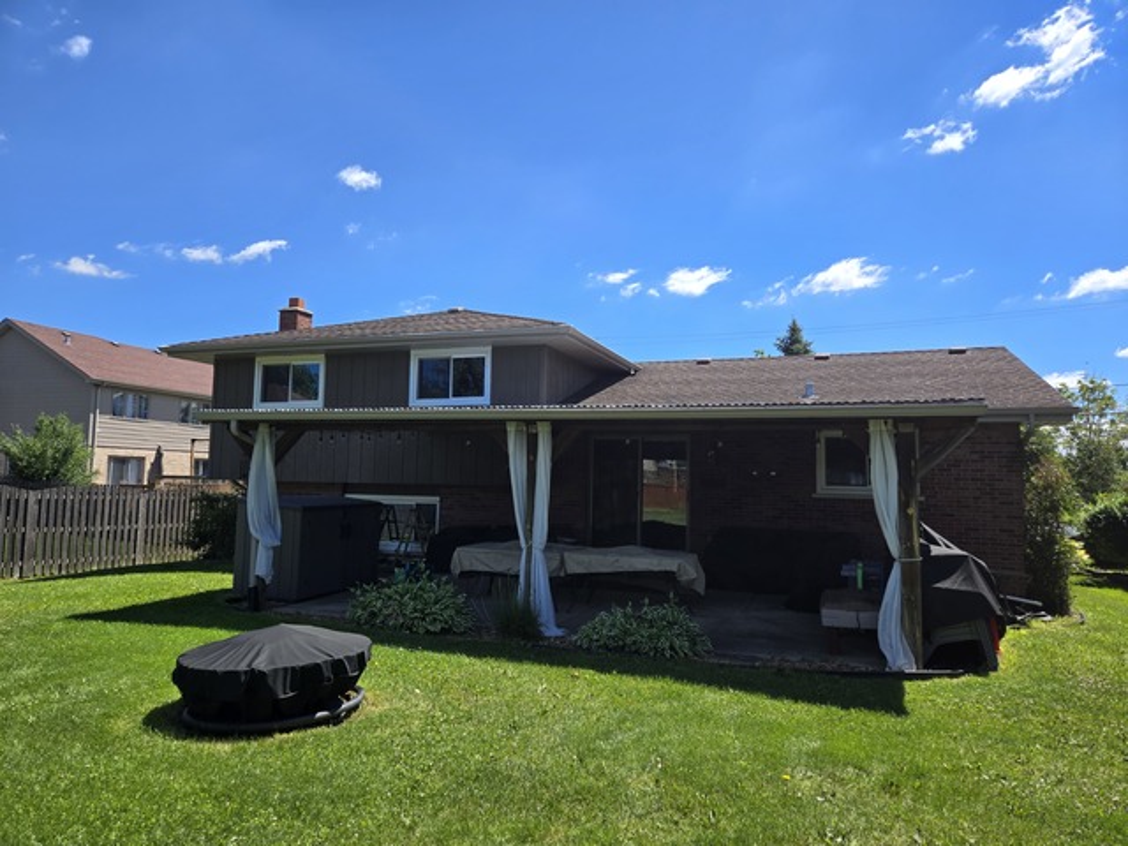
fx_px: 749
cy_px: 423
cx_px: 564
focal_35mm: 23
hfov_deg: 73.9
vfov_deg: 58.9
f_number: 1.8
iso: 25
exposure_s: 1/1318
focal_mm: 5.4
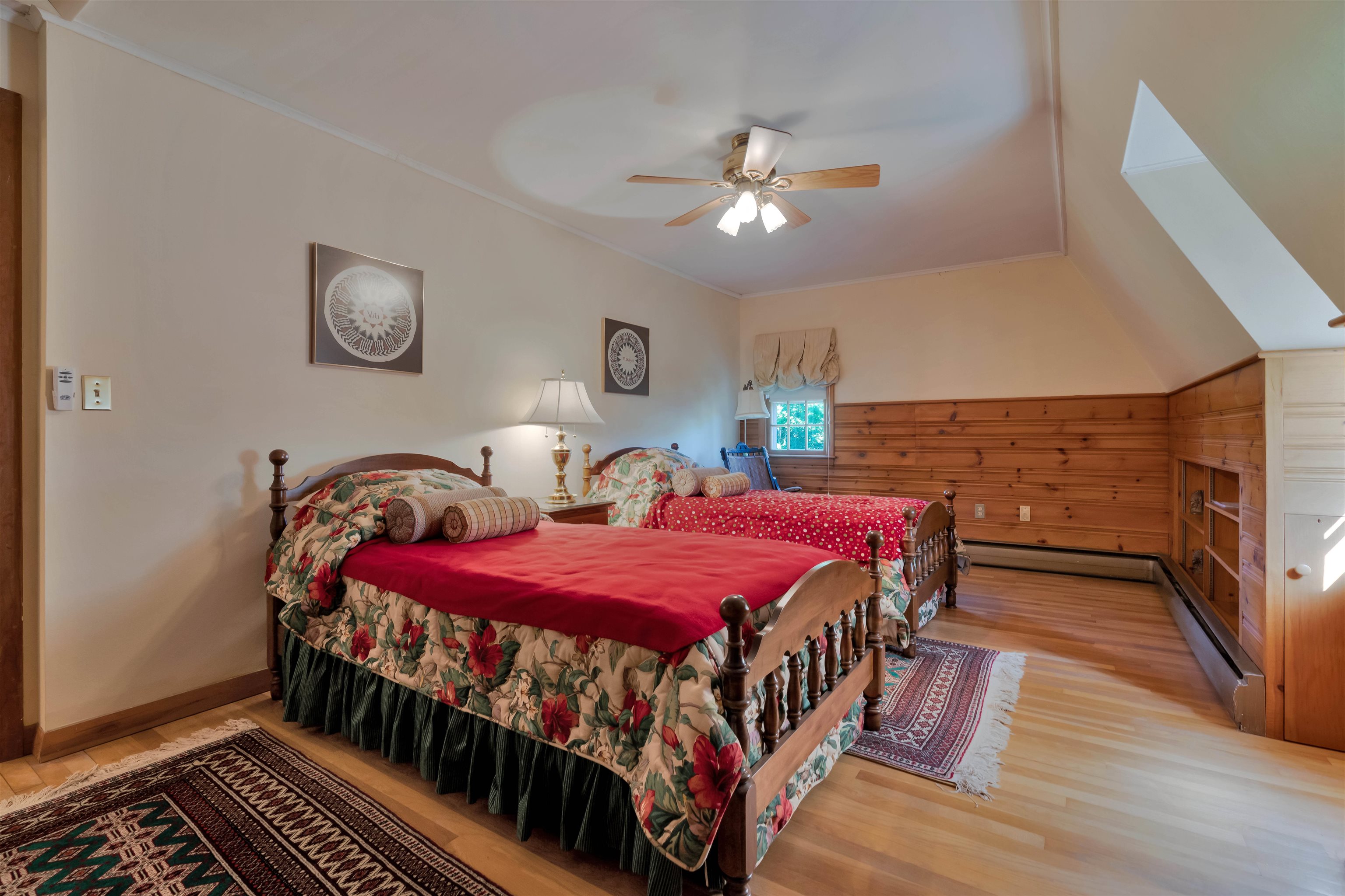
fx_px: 598
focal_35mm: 16
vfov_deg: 73.8
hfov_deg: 96.7
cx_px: 672
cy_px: 448
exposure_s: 1/90
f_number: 8
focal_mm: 16
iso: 800
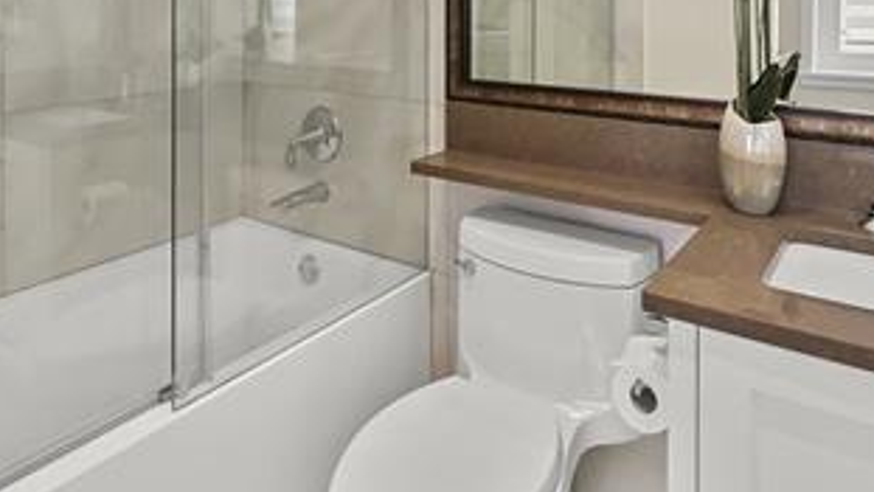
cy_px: -3
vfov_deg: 37.1
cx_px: 464
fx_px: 649
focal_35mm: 28
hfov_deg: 67.9
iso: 5000
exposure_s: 1/60
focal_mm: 13
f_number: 10
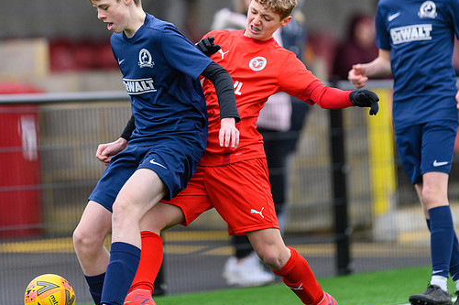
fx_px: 5897
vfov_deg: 3.0
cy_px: 156
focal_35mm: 463
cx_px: 231
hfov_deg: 4.5
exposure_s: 1/2000
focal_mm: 400
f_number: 2.8
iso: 3200
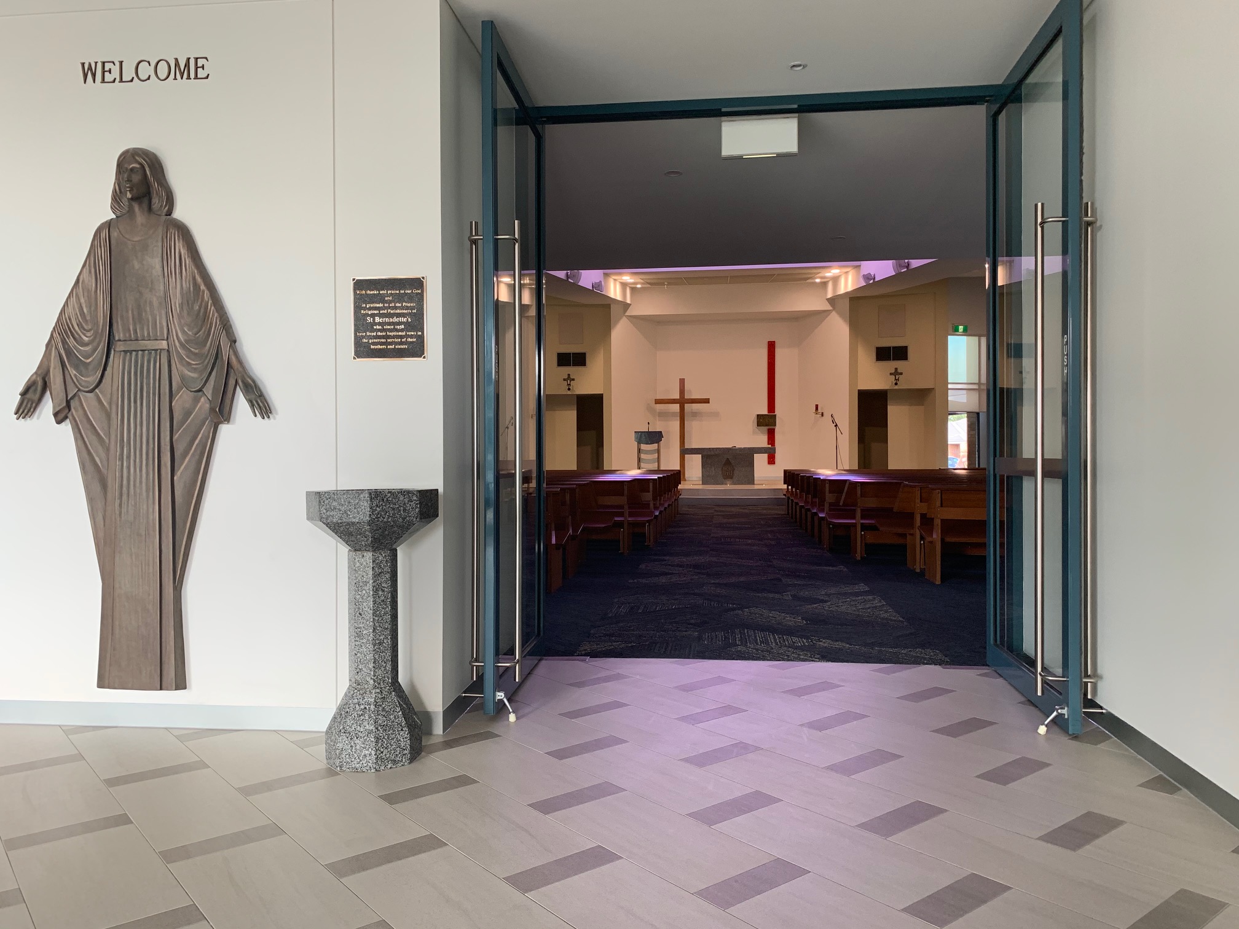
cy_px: 464
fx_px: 931
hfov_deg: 67.3
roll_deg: +0.7
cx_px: 620
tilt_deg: -1.4
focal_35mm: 26
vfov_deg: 53.1
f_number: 1.8
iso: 100
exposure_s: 1/82
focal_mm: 4.25
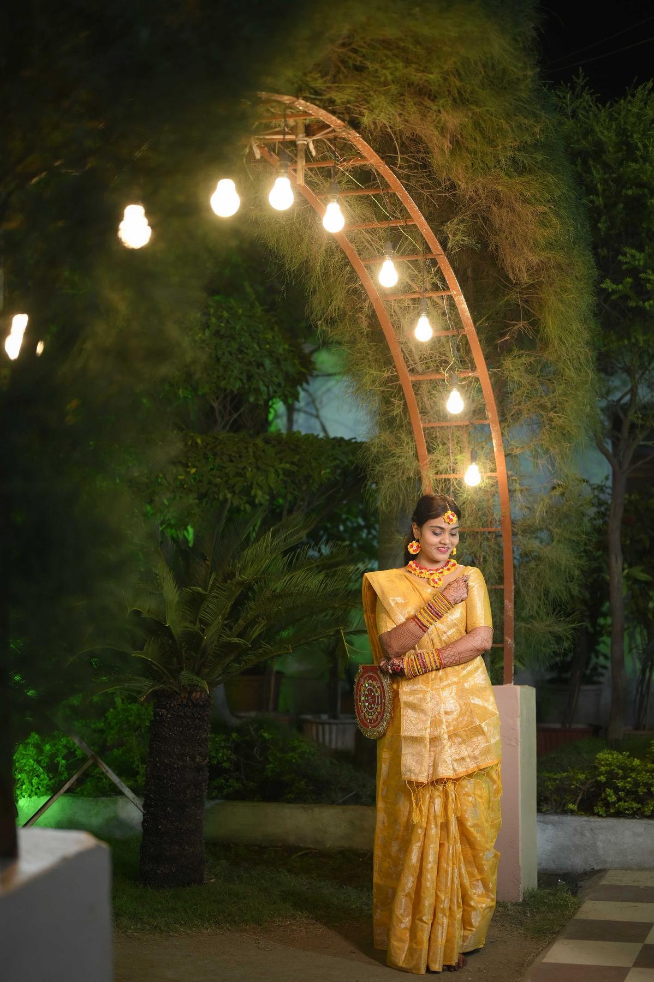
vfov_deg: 39.6
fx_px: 1364
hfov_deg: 27.0
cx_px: 327
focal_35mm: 50
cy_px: 491
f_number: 1.8
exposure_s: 1/200
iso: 800
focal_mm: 50
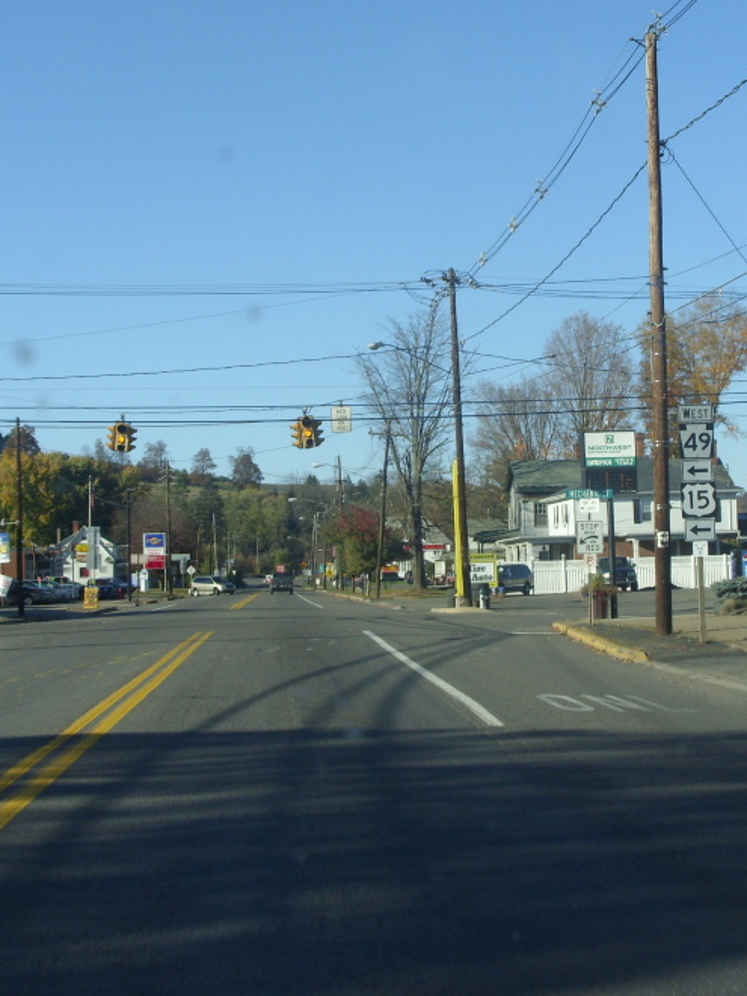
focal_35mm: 59
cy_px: 429
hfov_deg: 24.8
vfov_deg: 32.7
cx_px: 430
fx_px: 1698
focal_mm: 6.3
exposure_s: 1/369
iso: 50
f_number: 4.9
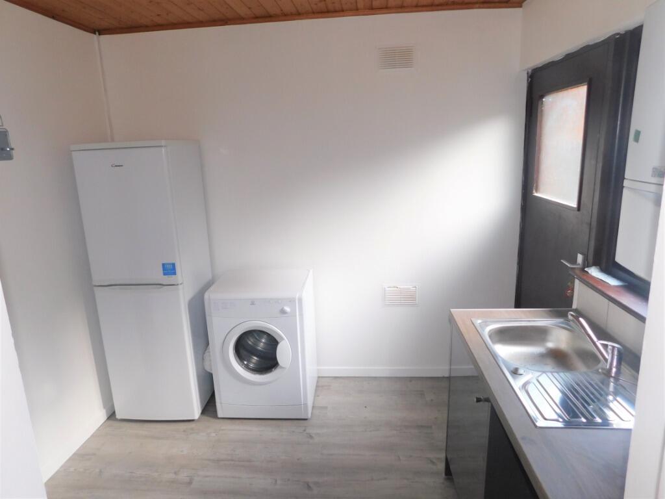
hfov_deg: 73.9
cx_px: 332
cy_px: 250
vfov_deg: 58.9
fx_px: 442
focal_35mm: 23
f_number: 3
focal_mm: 4
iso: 125
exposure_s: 1/30
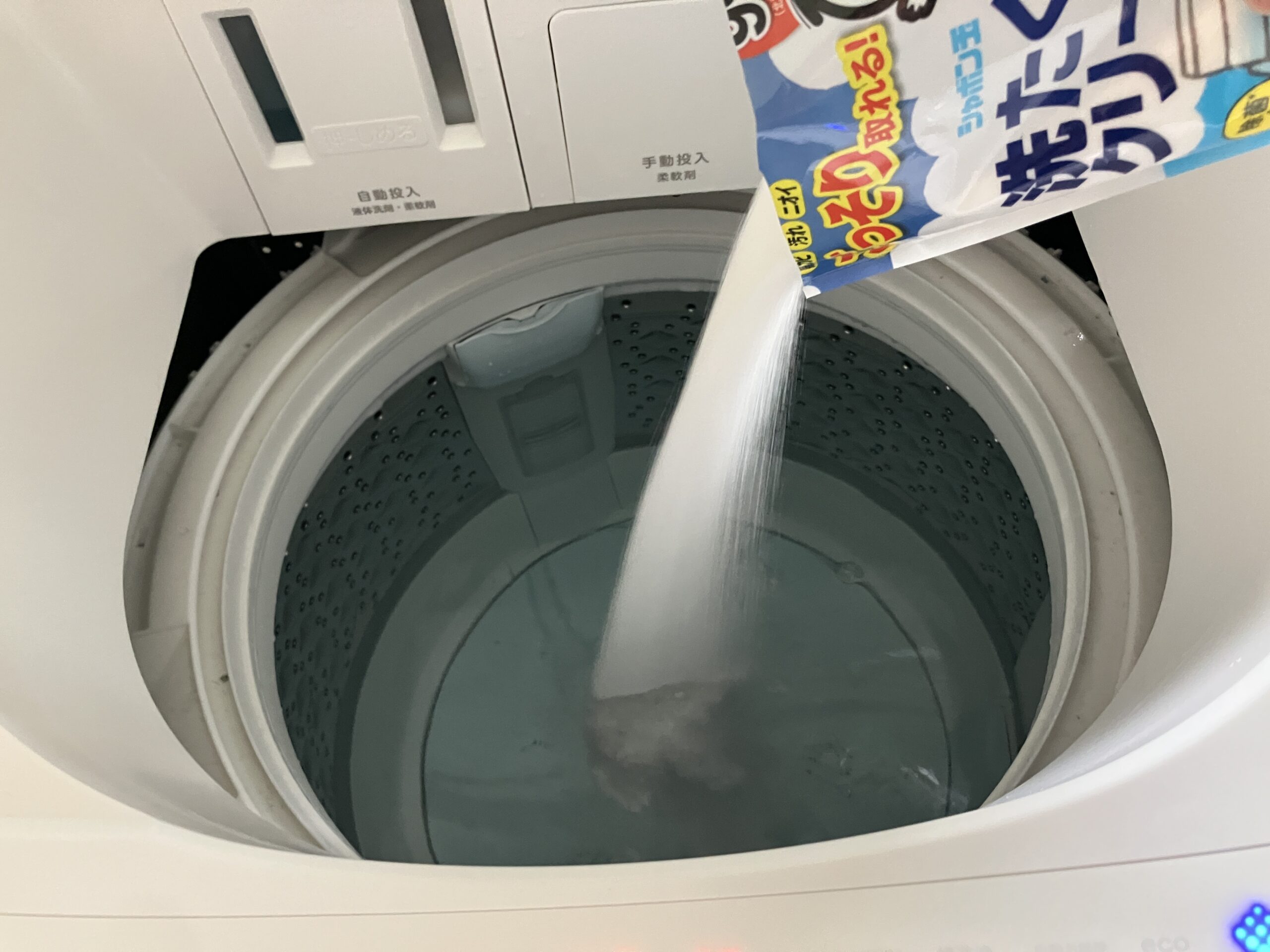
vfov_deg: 49.7
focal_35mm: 28
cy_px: 476
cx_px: 635
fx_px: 1027
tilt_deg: -55.7
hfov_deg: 63.4
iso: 400
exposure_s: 1/33
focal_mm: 3.99
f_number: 1.8
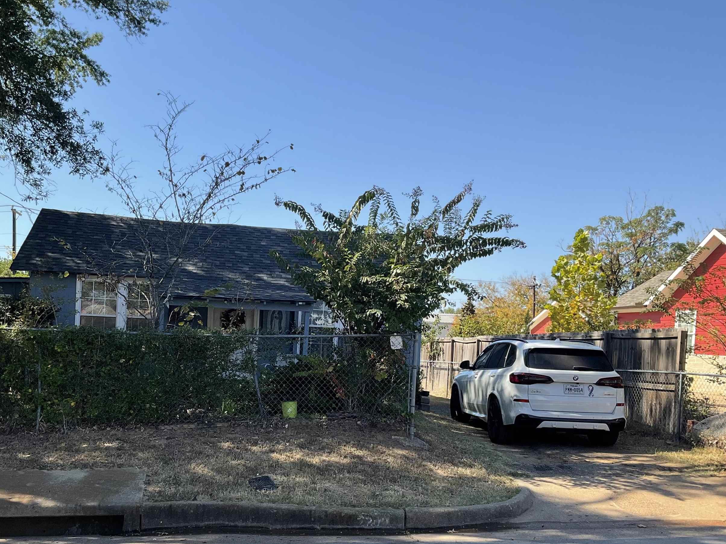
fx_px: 776
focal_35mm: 37
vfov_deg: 38.4
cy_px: 341
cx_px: 304
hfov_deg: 49.9
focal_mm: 3
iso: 25
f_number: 1.8
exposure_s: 1/1168
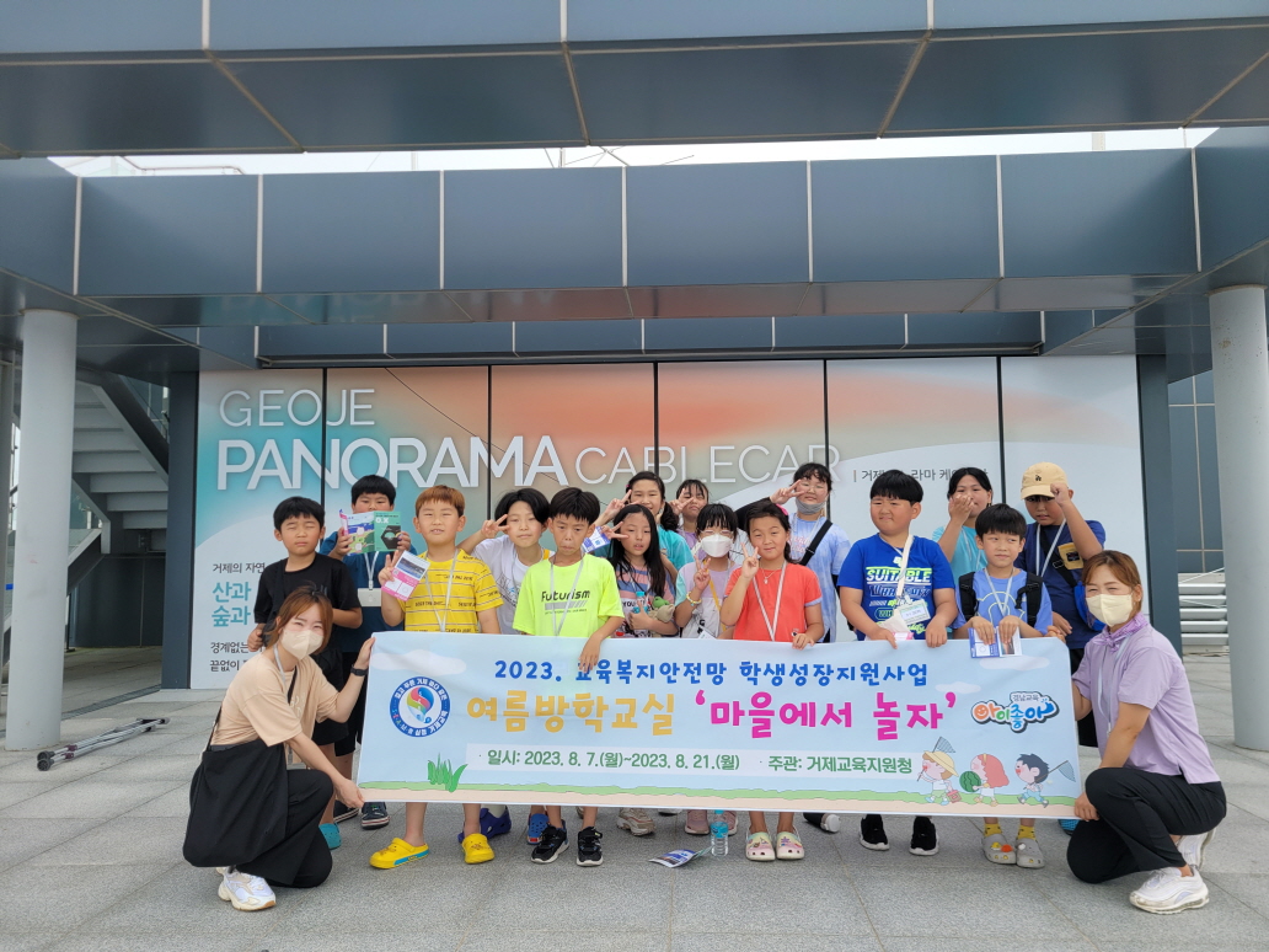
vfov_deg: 53.1
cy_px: 476
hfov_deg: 67.3
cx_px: 634
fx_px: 953
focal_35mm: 26
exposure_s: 1/1567
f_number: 1.8
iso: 40
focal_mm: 5.4
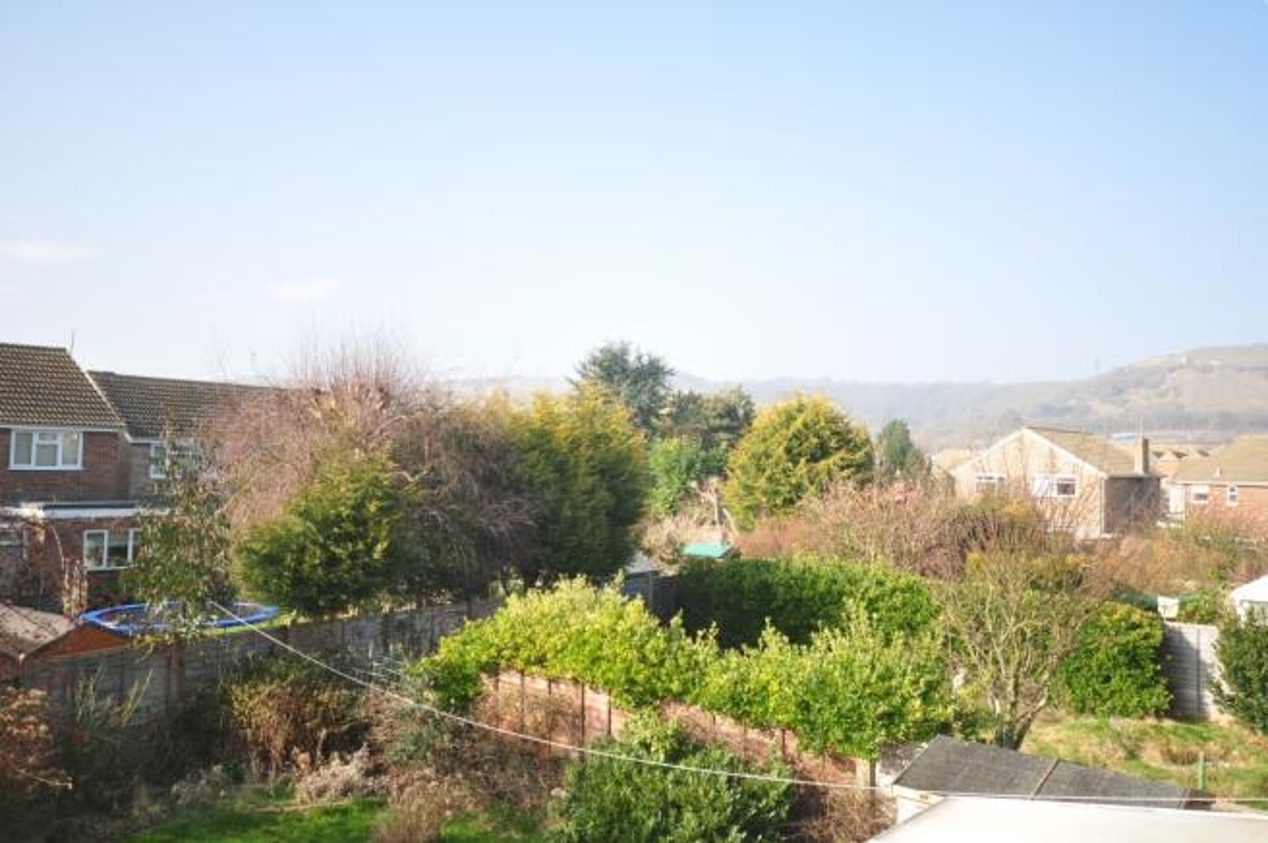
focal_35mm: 30
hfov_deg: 62.0
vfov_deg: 43.5
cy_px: 422
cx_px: 634
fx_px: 1056
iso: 200
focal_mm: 20
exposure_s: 1/125
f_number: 5.6
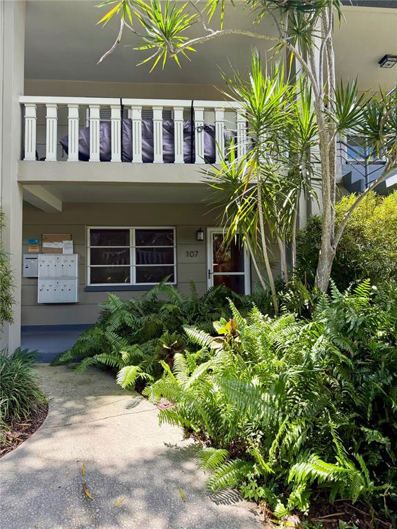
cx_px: 198
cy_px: 264
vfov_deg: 71.6
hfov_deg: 56.8
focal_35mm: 24
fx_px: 367
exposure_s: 1/654
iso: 100
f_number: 1.78
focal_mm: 6.76
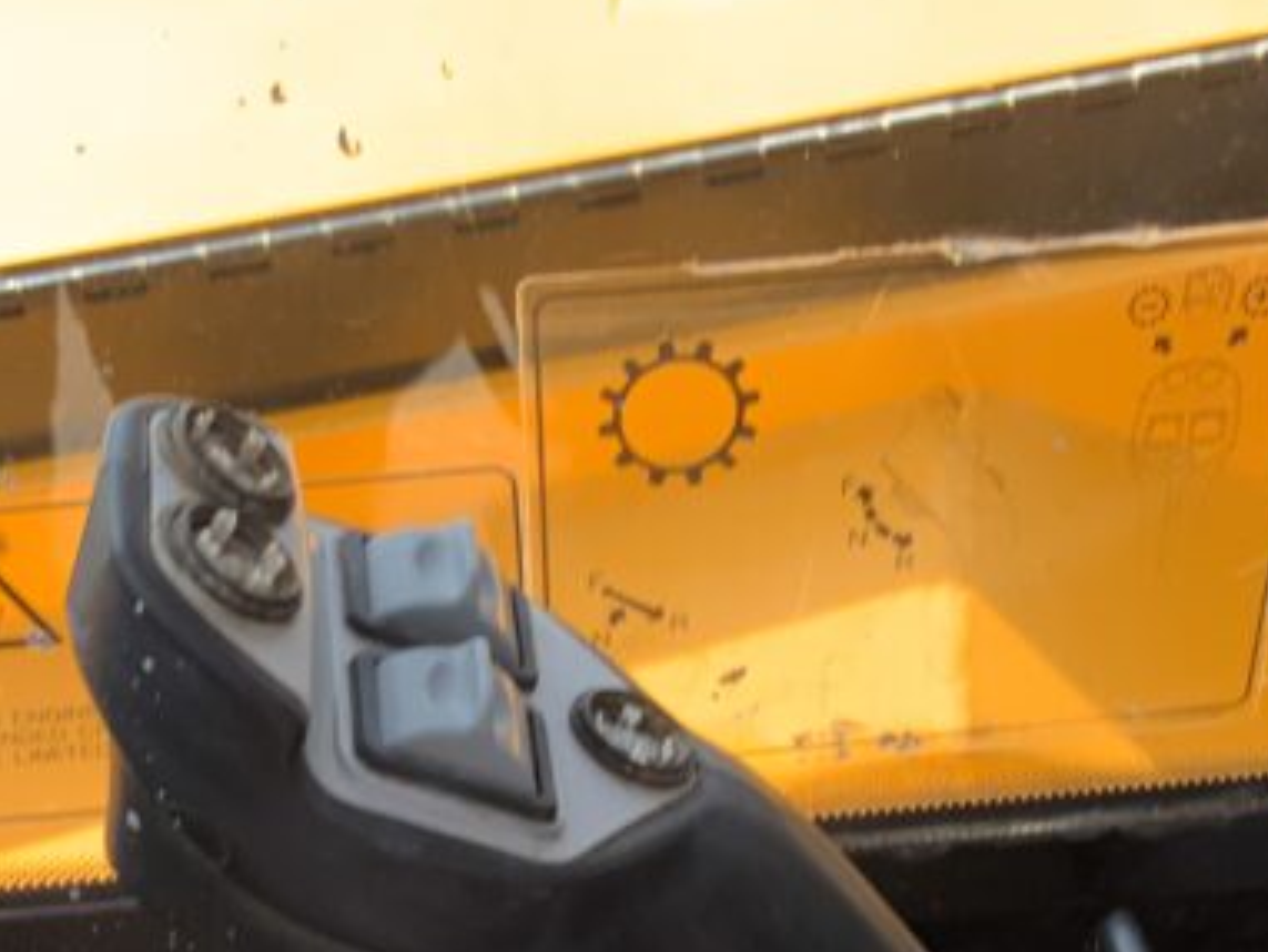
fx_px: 2858
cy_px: 1252
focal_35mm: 78
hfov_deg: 25.0
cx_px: 679
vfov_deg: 17.7
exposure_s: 1/194
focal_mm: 3
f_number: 1.8
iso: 16
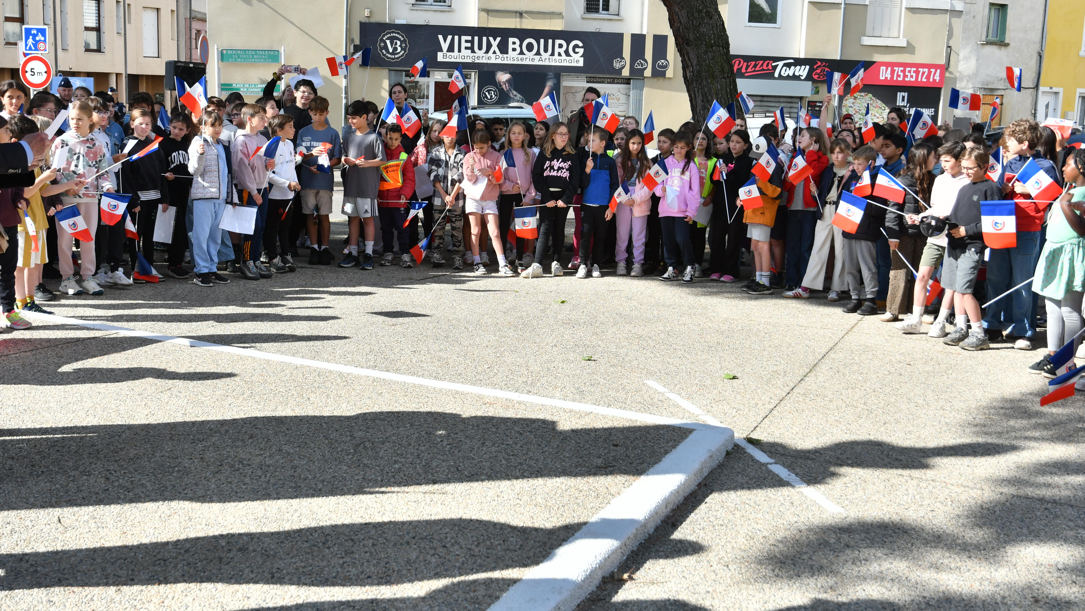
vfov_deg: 29.0
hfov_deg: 49.4
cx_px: 543
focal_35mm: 41
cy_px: 289
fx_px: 1180
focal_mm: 26
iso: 200
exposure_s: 1/500
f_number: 5.6
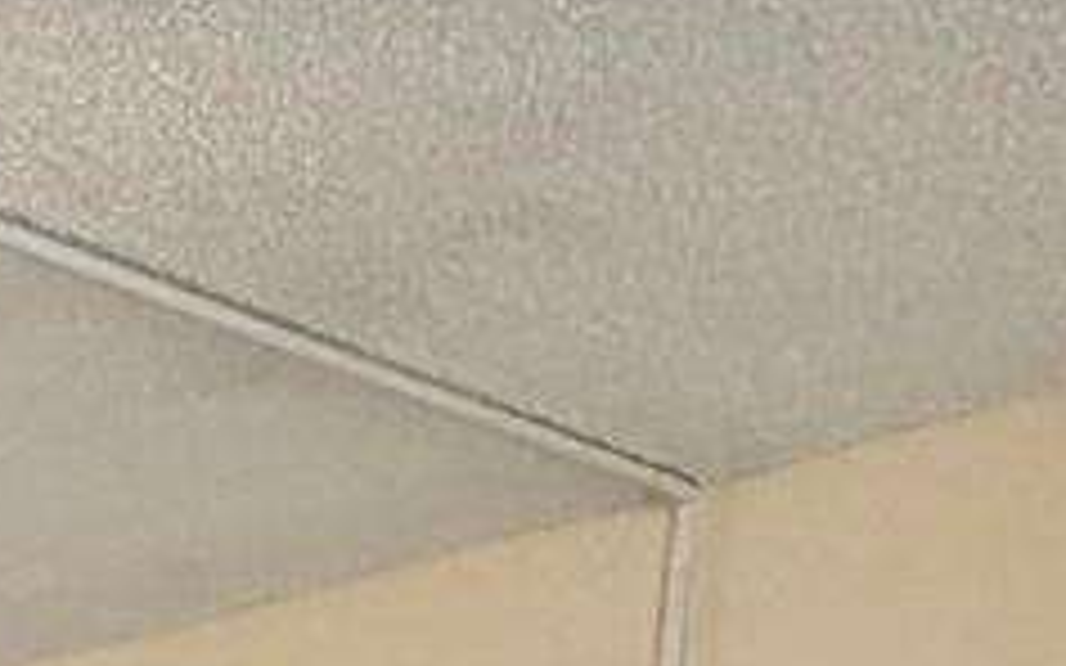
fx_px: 2905
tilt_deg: -10.4
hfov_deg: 17.7
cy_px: 2012
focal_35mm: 100
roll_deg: -0.4
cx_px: -720
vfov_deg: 9.8
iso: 320
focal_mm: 2.22
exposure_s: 1/60
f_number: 2.2
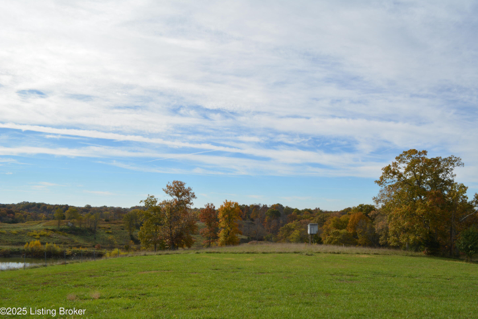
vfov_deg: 46.4
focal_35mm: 28
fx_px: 372
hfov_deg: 65.5
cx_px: 247
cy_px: 161
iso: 100
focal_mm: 18
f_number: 9
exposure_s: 1/320
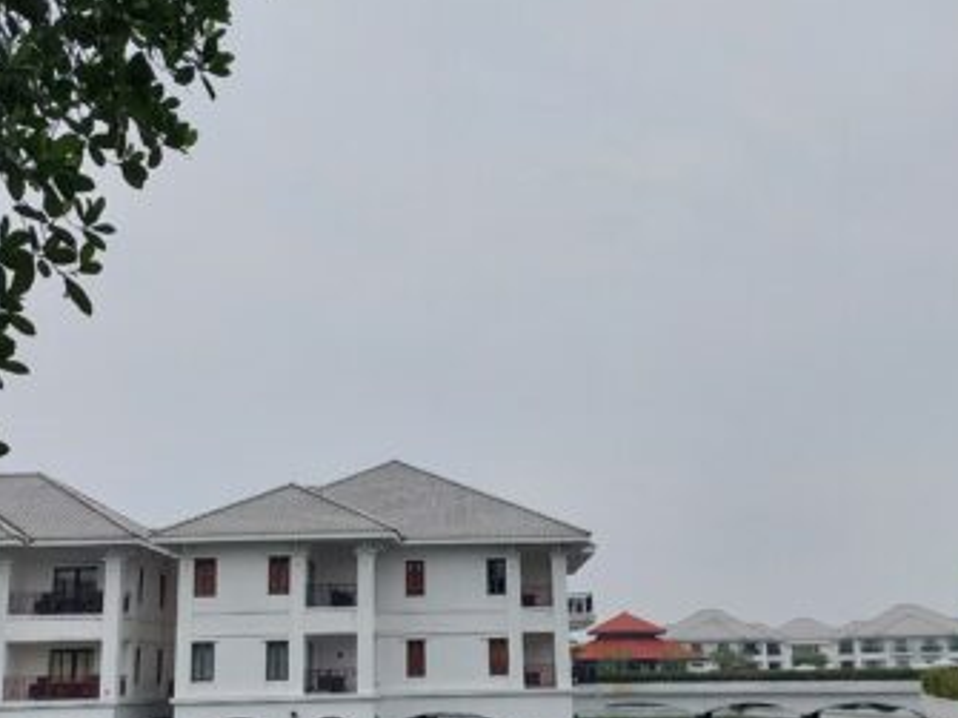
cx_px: 438
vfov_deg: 36.6
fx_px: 1079
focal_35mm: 39
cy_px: 452
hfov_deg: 47.8
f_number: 1.8
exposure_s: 1/441
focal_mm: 5.06
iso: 25
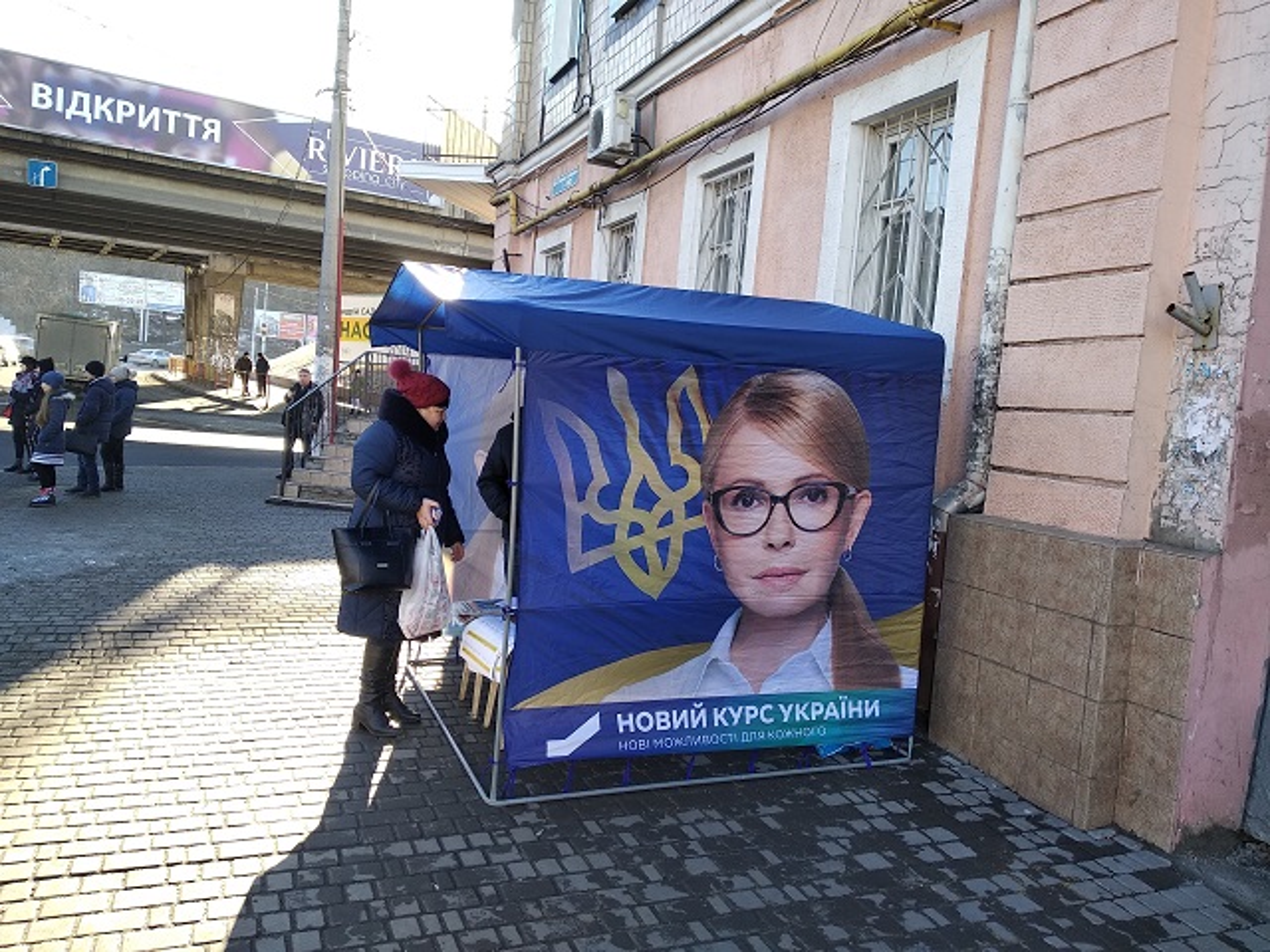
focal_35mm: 26
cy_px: 476
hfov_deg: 67.3
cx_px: 635
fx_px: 954
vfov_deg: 53.1
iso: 100
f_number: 2.2
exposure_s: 1/110
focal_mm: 3.81
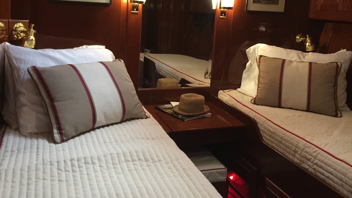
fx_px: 327
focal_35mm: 35
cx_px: 184
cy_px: 52
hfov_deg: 56.6
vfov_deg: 33.1
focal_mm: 4.15
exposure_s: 1/8
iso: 160
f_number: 2.2
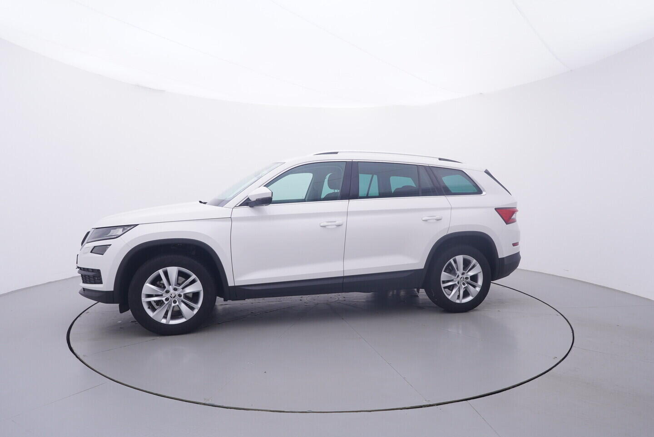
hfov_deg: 77.3
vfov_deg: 56.2
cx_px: 327
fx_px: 409
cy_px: 218
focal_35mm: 22
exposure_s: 1/80
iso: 200
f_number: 5
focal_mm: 15
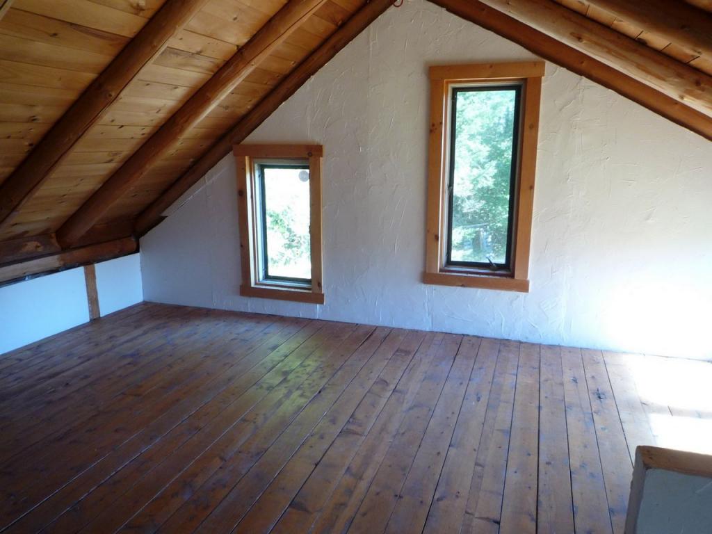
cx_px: 356
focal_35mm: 25
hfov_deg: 69.4
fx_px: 514
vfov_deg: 54.9
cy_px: 267
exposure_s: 1/30
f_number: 2.8
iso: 125
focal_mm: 4.4
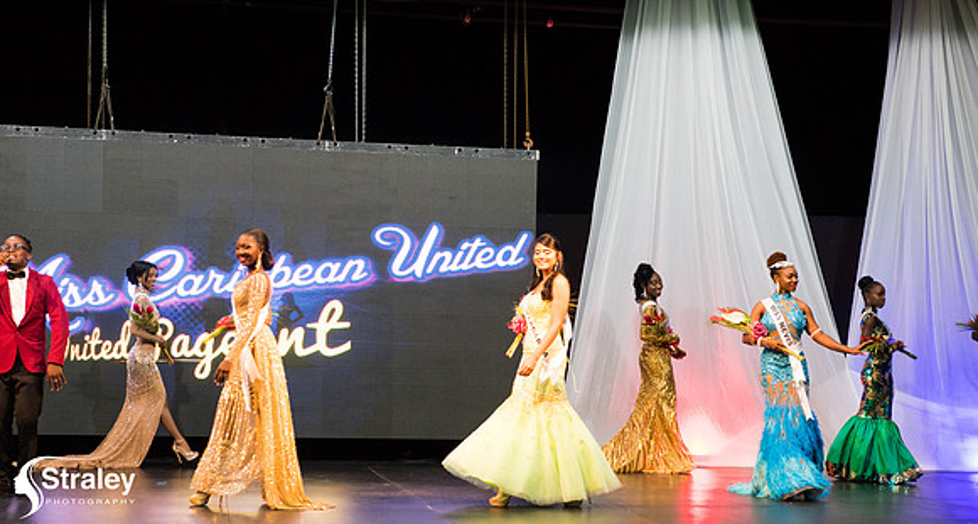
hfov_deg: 32.4
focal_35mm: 66
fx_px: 1684
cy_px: 326
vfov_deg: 17.7
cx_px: 489
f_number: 5
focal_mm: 62
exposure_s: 1/160
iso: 4000
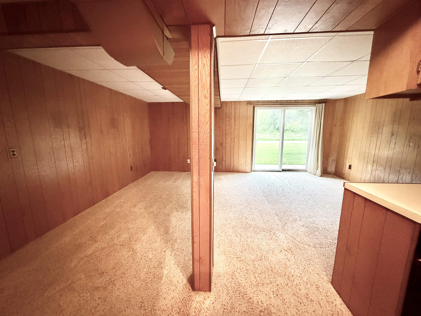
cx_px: 210
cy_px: 158
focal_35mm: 14
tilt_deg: -9.4
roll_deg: +0.7
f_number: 2.2
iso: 1000
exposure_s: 1/40
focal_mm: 2.22
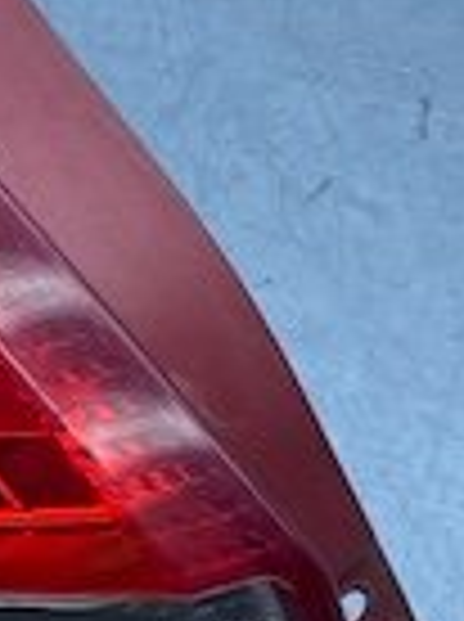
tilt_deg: -46.4
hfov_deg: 11.5
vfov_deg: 16.3
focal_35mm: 121
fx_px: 2169
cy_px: 320
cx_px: -311
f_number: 1.8
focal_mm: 4.25
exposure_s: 1/845
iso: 32
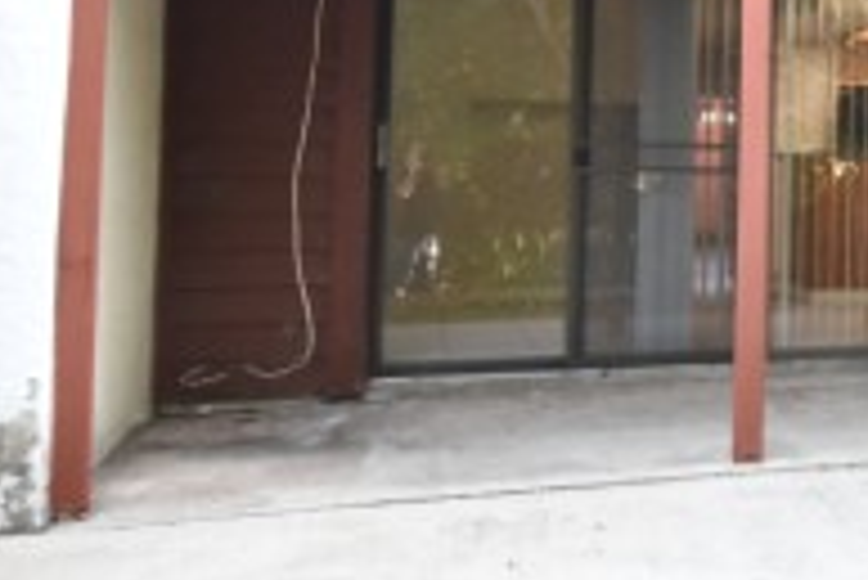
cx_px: 1075
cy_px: 90
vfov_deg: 23.7
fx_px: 1351
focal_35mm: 56
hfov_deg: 29.8
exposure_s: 1/125
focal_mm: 10
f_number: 3.5
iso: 800
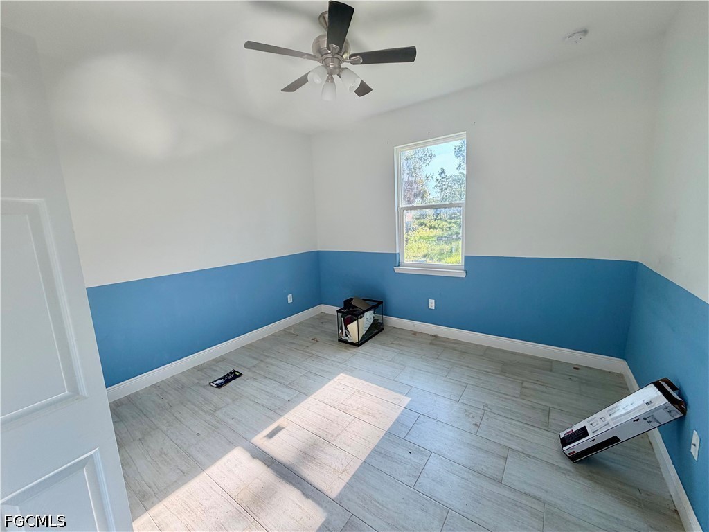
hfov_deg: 102.1
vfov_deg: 85.7
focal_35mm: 14
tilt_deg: -9.6
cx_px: 354
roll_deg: +2.6
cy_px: 266
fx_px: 287
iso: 50
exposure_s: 1/121
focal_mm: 2.22
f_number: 2.2
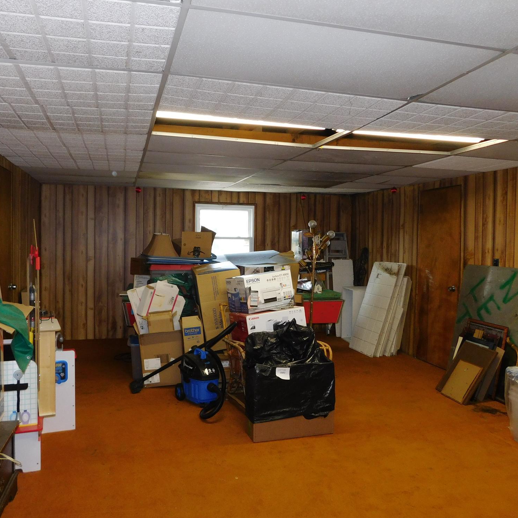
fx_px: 474
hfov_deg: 57.2
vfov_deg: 57.3
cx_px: 238
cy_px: 255
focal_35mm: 28
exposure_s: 1/30
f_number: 3
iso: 200
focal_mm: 4
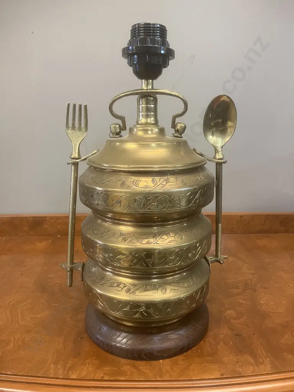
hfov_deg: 49.7
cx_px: 147
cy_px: 196
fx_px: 317
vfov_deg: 63.4
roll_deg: -0.5
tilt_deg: -12.8
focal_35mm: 28
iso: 250
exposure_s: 1/50
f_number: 1.8
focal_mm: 3.99
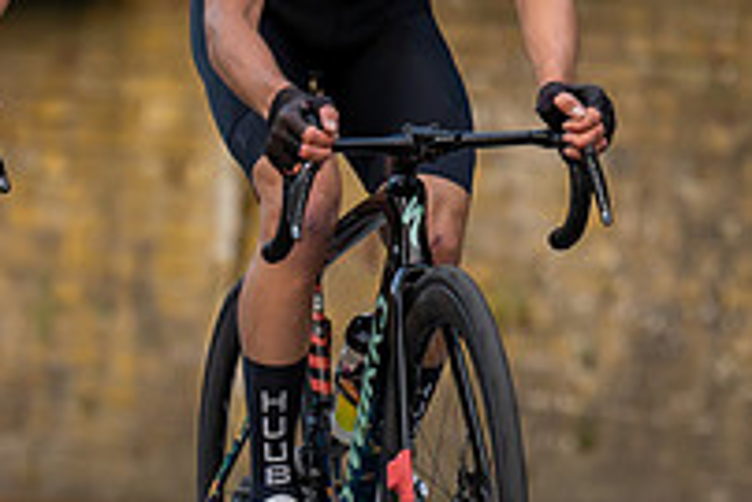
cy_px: 133
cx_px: 373
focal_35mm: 500
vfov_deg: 2.8
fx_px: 10452
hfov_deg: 4.1
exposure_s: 1/1000
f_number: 2.8
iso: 1250
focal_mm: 135
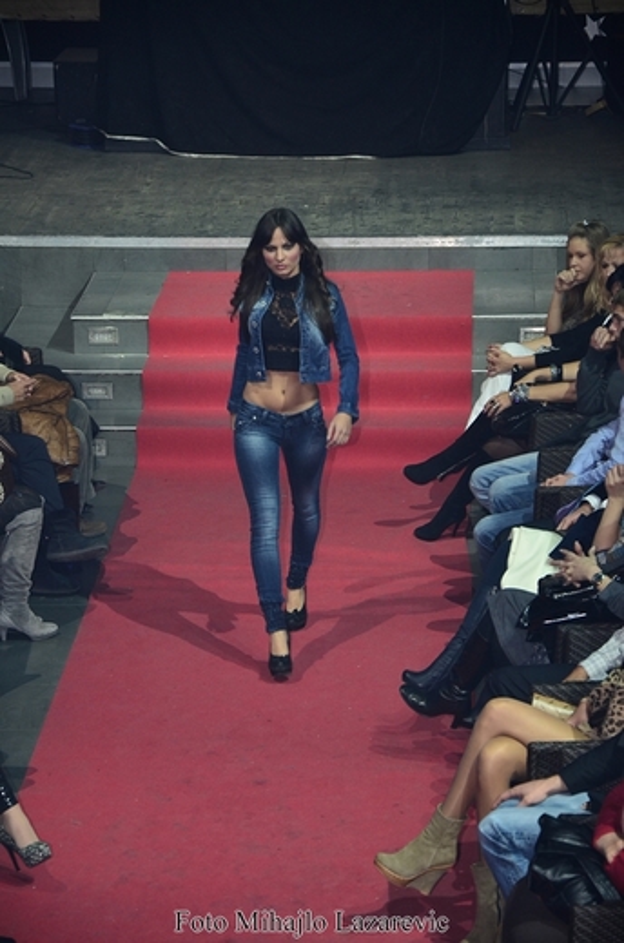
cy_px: 472
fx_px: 3607
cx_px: 312
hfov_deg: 9.9
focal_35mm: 138
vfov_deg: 14.9
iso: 400
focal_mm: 92
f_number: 5.6
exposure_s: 1/80
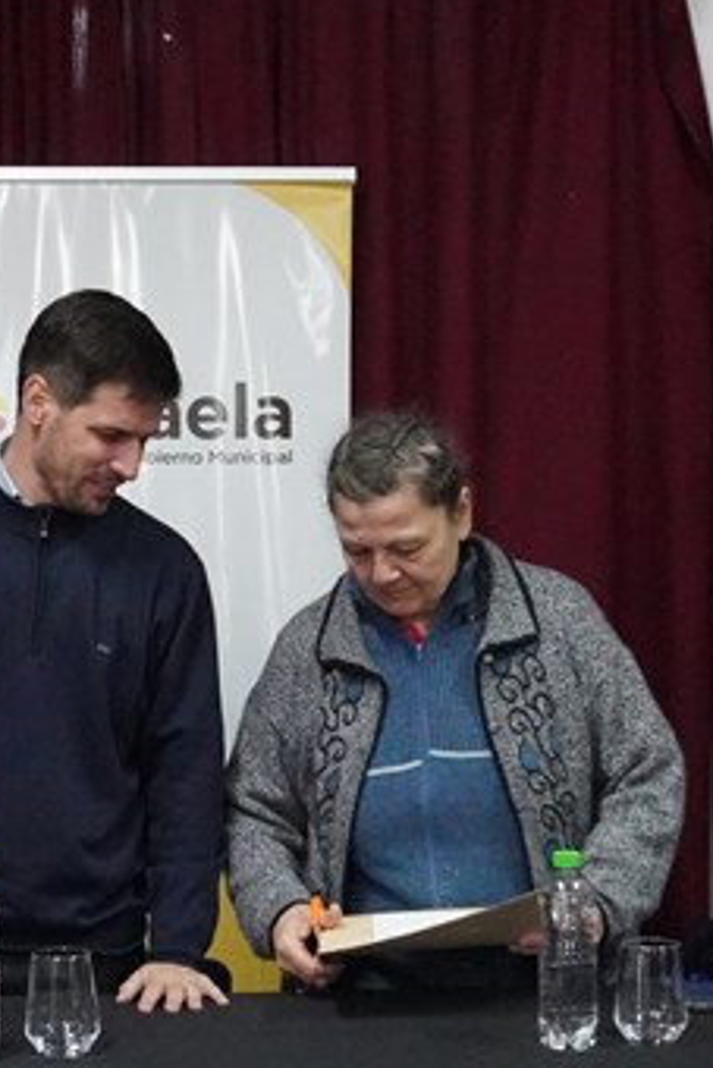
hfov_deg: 16.8
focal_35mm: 81
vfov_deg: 25.0
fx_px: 2409
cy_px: 598
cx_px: 258
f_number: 4
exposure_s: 1/100
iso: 10000
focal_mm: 23
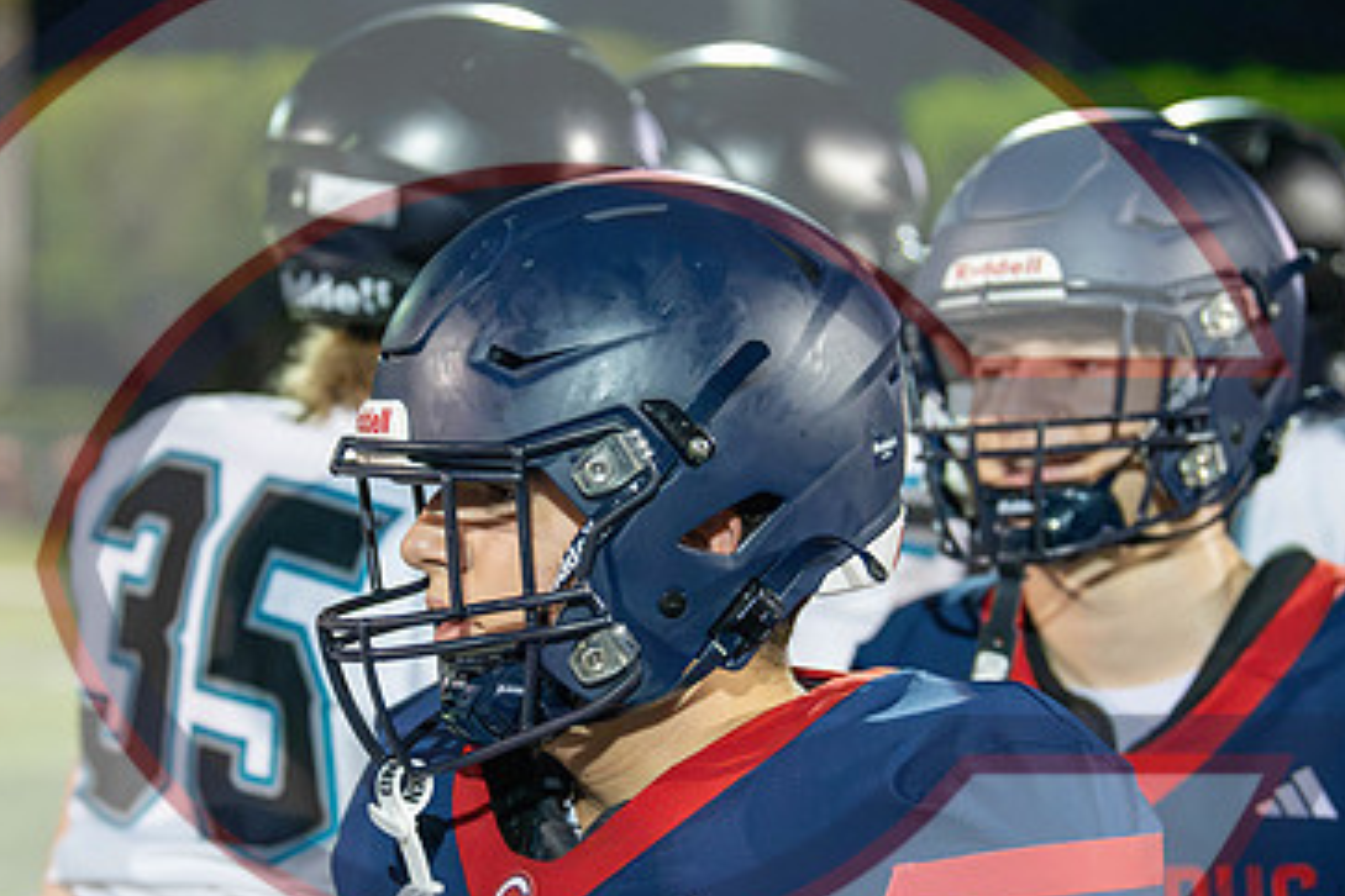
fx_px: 4296
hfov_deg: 17.8
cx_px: 541
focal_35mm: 115
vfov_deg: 11.9
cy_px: 565
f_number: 2.8
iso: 12800
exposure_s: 1/1000
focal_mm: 72
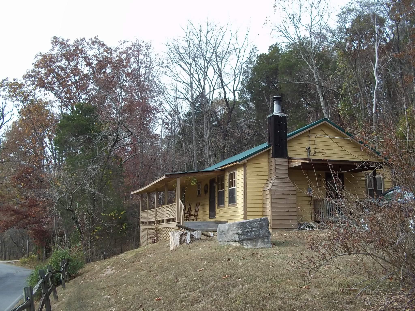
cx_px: 208
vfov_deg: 39.7
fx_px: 432
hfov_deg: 51.4
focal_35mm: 36
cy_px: 156
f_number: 3.1
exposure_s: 1/320
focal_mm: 6.5
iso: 80
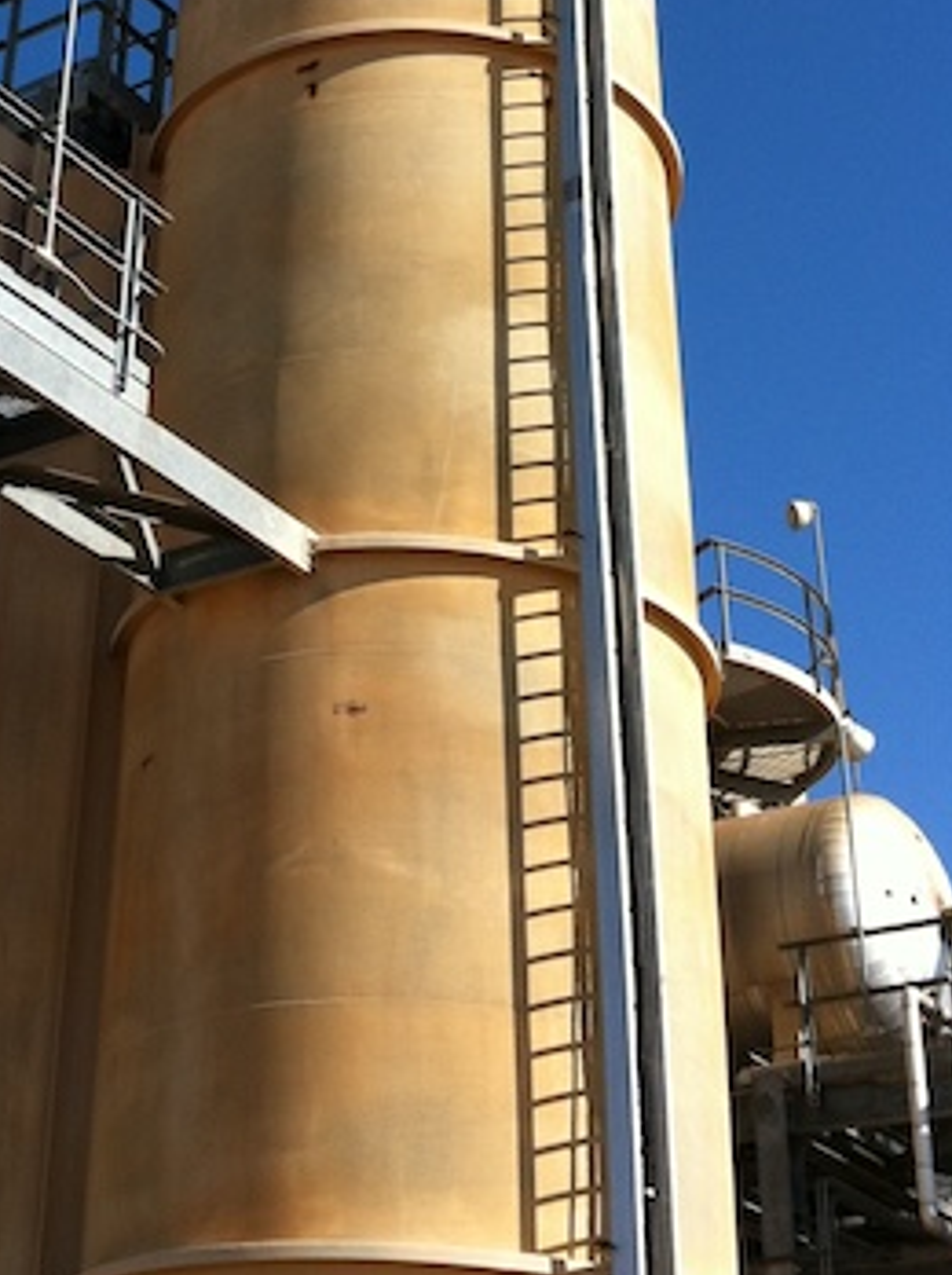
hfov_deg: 19.8
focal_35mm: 73
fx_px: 2683
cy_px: 126
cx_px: 154
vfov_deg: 25.9
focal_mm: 3.85
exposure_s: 1/1257
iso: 80
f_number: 2.8
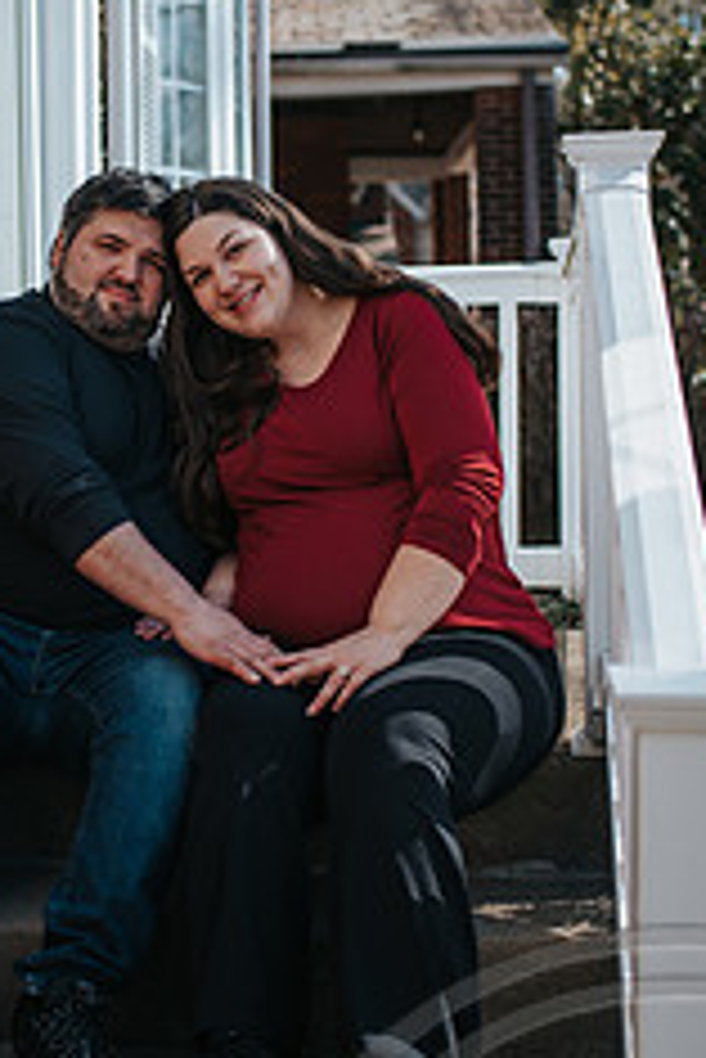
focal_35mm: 67
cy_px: 450
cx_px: 148
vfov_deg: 30.0
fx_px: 1968
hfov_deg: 20.1
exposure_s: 1/1250
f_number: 2
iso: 125
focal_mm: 35
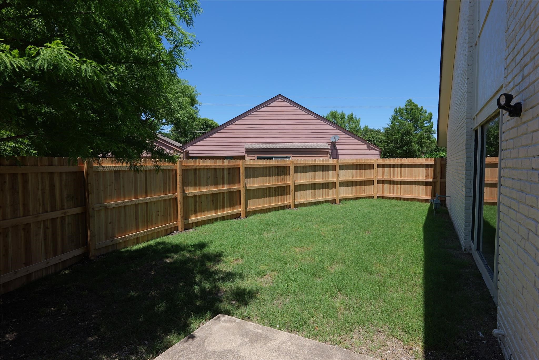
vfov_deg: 67.4
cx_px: 270
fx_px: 269
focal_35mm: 18
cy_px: 180
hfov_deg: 90.0
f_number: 8
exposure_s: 1/160
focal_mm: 18
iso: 100
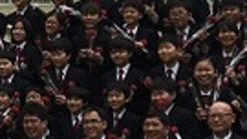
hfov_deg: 14.2
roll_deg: +0.2
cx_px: -81
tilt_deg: +6.5
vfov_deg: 8.3
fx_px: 950
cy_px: -17
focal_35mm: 145
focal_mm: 4.15
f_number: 2.2
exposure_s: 1/1876
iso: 25
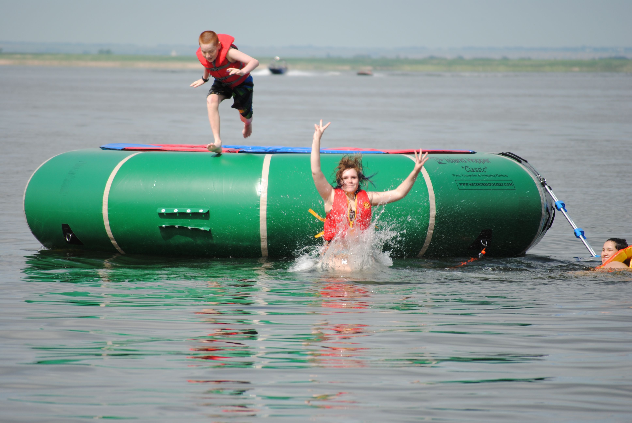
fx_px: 5273
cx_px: 316
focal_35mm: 300
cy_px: 212
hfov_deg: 6.9
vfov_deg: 4.6
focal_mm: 200
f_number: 5.6
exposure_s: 1/500
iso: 100
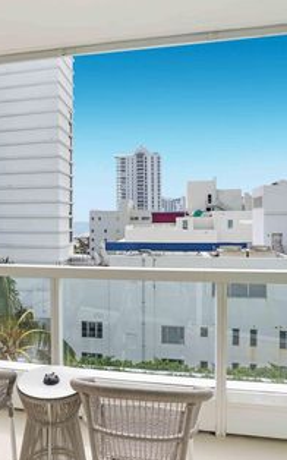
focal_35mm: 26
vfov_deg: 70.4
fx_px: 326
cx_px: 91
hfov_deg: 46.6
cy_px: 218
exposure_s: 1/500
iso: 100
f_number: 4.5
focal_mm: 16
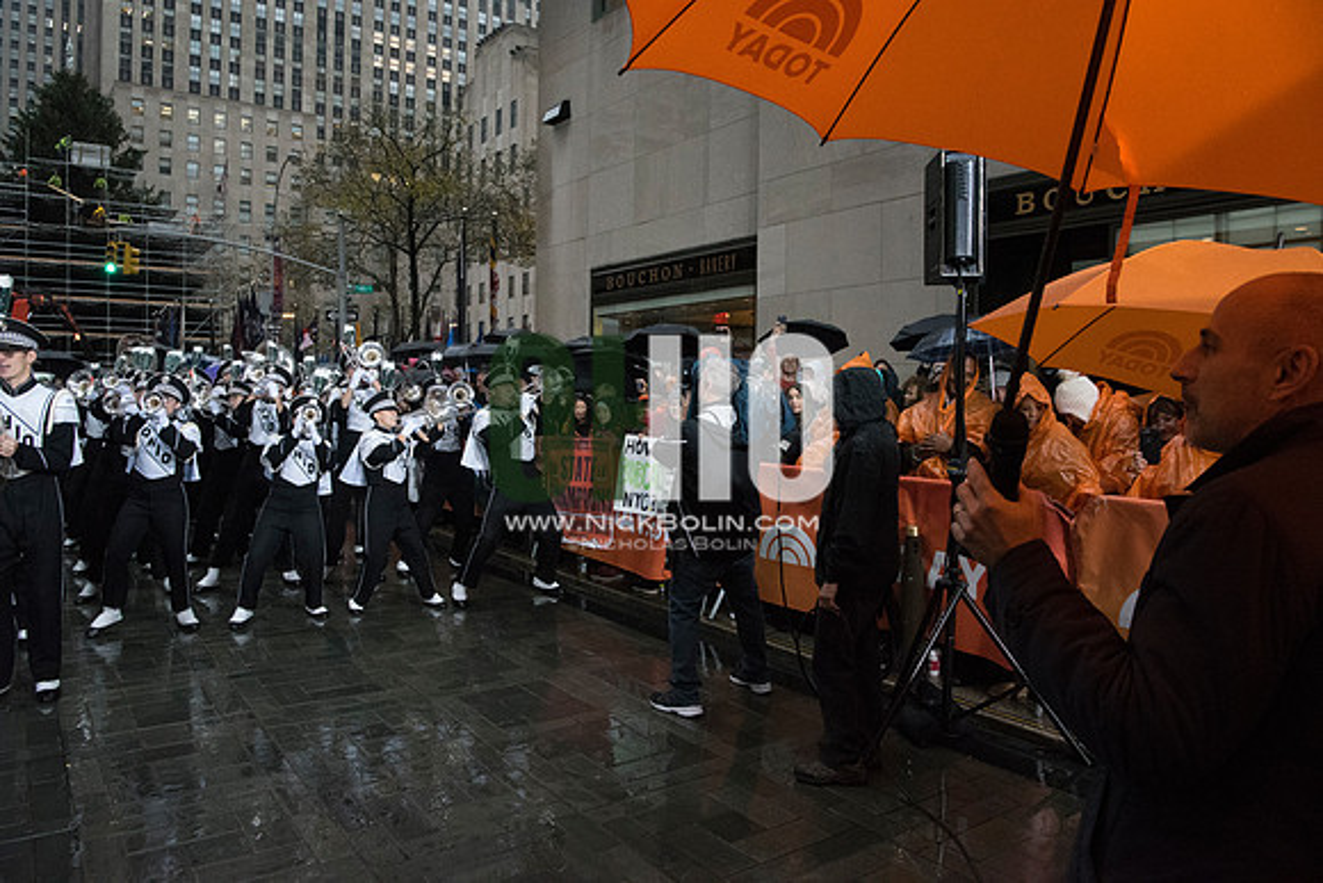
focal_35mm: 24
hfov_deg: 73.7
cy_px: 442
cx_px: 662
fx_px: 882
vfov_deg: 53.2
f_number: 10
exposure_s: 1/400
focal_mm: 24
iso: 10000
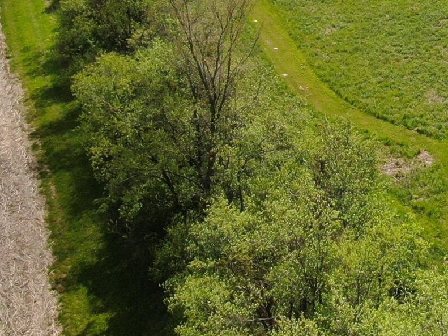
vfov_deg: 15.2
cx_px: 527
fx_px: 1178
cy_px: -147
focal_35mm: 91
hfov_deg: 20.3
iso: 100
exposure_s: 1/1250
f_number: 2.8
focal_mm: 4.39
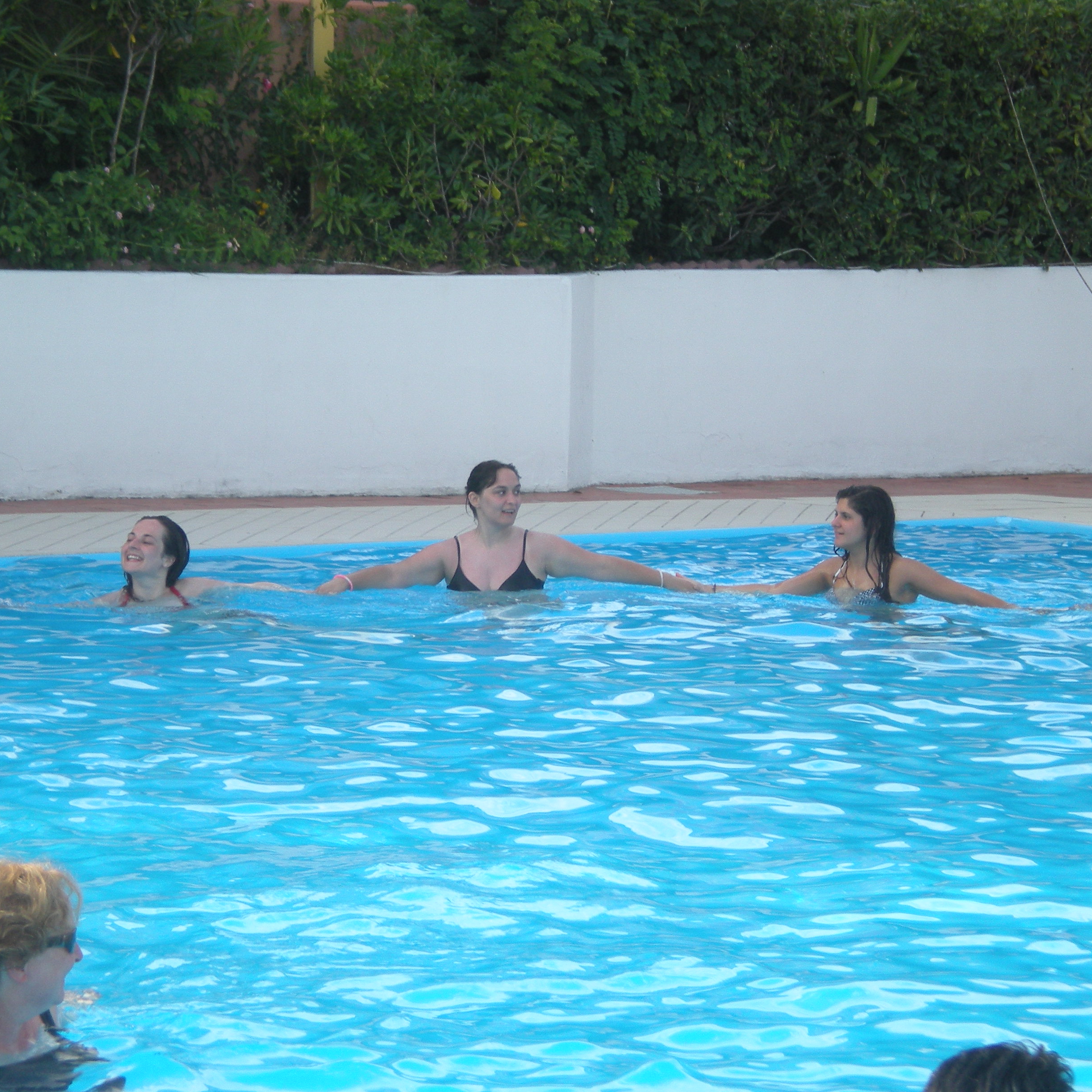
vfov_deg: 12.9
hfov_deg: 12.9
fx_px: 4818
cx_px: 511
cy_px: 545
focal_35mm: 135
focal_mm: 18.9
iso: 106
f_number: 5.9
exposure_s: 1/121
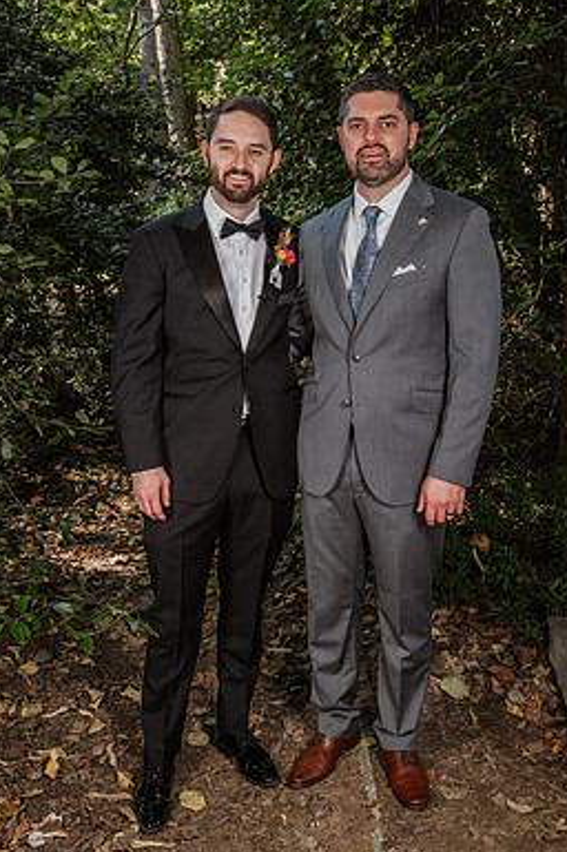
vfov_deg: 50.7
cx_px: 280
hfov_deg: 35.0
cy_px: 412
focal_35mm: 38
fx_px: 899
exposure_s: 1/100
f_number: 9
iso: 1000
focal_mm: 32.5
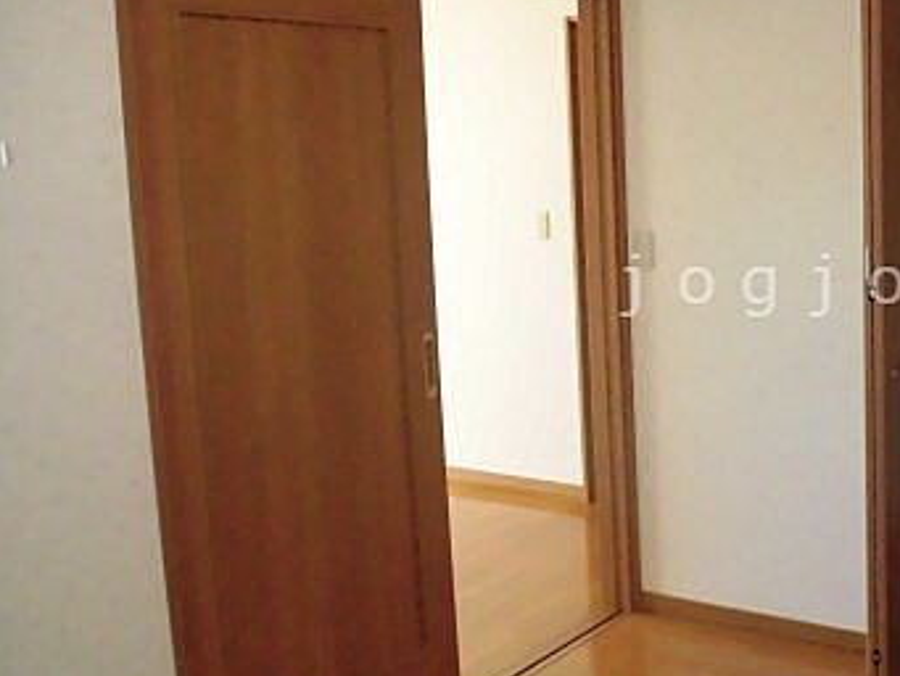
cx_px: 800
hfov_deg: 39.2
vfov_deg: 32.1
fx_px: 1170
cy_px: 285
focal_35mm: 45
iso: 800
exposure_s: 1/200
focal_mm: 4.3
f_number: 3.1
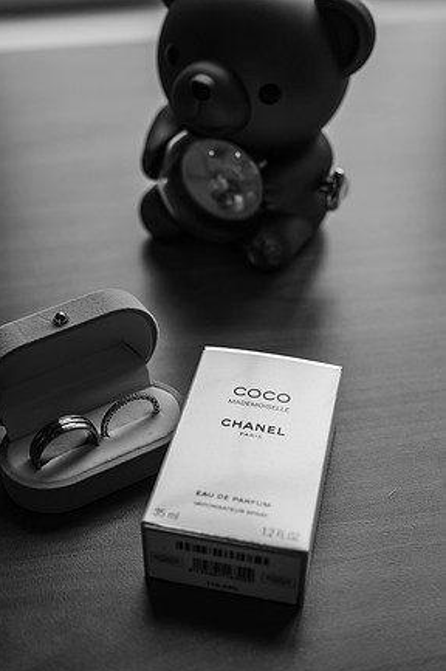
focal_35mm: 52
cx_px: 215
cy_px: 344
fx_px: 968
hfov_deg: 25.9
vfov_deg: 38.2
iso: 500
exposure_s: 1/1000
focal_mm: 50
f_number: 4.5
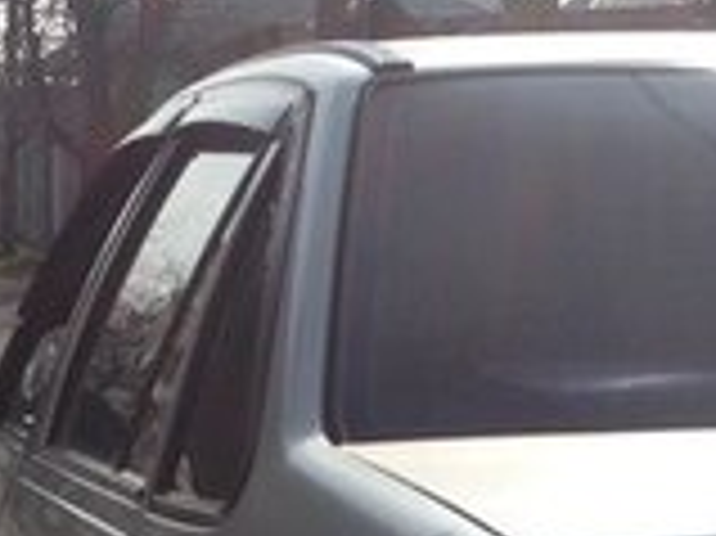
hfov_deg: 13.6
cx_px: 207
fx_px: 2997
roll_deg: -0.6
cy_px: 732
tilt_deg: -11.1
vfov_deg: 10.0
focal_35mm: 145
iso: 50
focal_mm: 4.28
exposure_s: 1/3247
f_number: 2.4
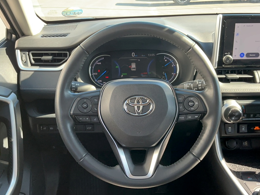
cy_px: 101
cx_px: 127
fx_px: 240
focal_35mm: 32
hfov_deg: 56.8
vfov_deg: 44.2
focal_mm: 3
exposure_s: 1/120
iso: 64
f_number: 1.8
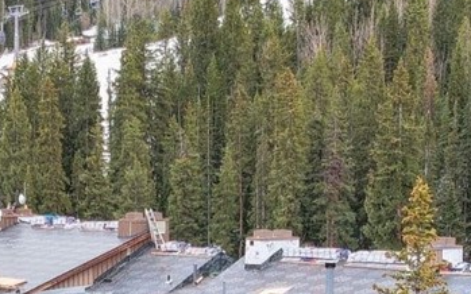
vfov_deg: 11.7
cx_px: 111
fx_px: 1399
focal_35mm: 109
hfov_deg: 19.0
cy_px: 376
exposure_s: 1/125
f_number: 2.8
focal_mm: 8.4
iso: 100
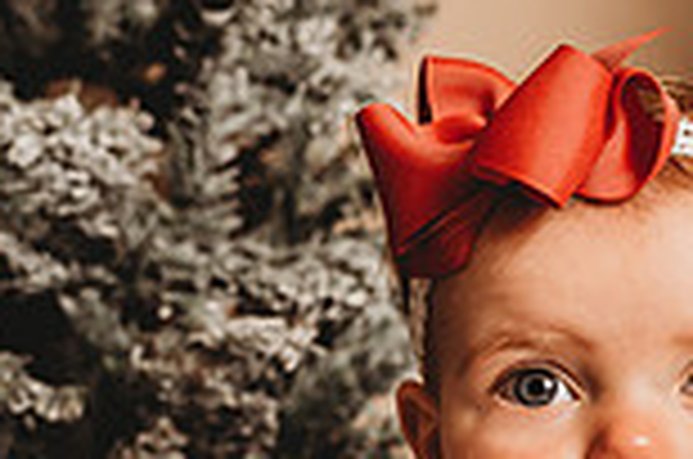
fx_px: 1959
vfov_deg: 13.1
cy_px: 502
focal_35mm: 102
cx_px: 702
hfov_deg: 19.4
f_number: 4
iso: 100
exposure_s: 1/160
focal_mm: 27
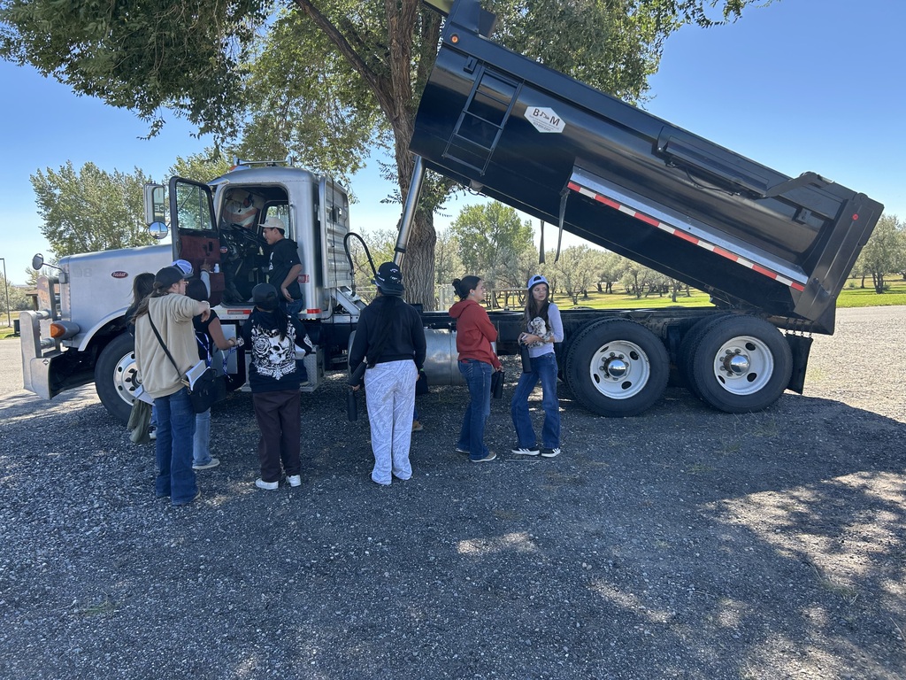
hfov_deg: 67.3
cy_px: 340
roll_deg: +1.7
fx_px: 680
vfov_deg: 53.1
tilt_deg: -5.1
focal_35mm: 26
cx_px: 453
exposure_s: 1/692
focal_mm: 5.7
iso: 50
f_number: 1.5
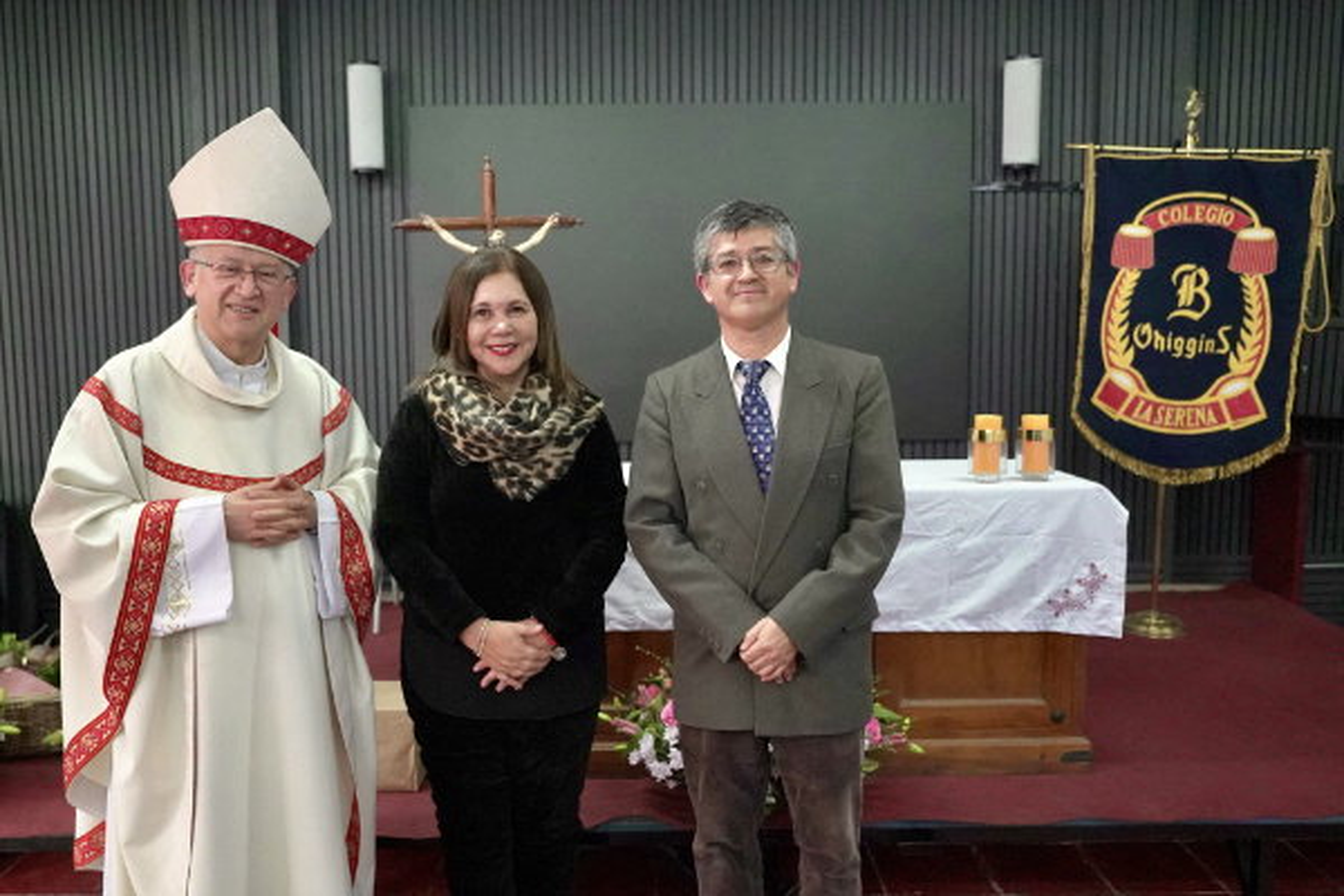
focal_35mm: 30
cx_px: 672
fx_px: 1120
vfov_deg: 43.6
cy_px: 448
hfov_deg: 61.9
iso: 8000
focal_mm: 20
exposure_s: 1/500
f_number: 2
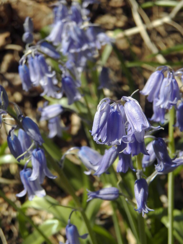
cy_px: 122
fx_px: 522
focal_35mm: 74
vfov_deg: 26.3
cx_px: 92
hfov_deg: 19.9
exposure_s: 1/1600
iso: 125
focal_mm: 13.2
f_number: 4
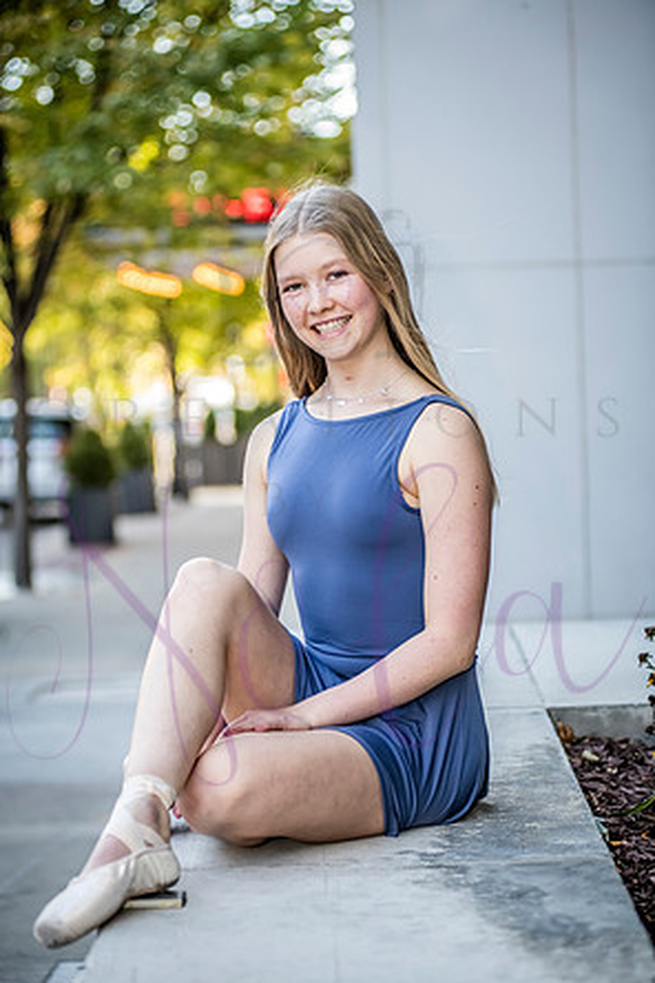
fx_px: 2210
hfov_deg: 16.9
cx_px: 328
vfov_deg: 25.1
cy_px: 496
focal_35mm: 81
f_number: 3.5
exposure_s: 1/500
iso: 800
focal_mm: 80
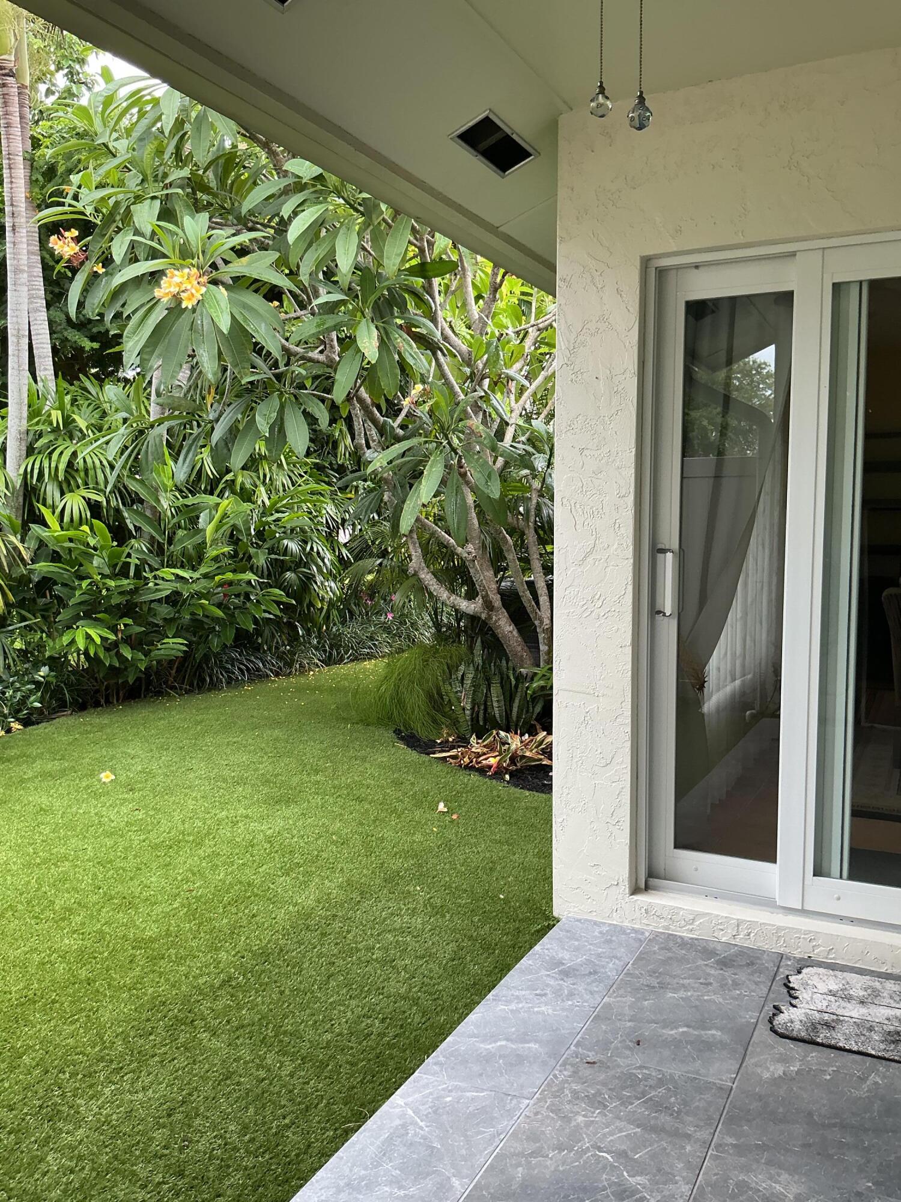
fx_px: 1006
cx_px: 450
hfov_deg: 48.2
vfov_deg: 61.7
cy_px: 601
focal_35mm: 29
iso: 50
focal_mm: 3
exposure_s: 1/60
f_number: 1.8
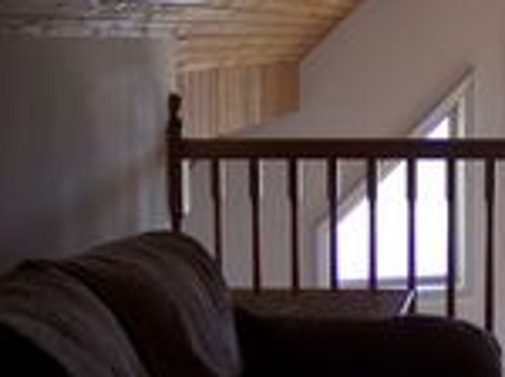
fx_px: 1398
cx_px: 542
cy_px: 212
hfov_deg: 19.7
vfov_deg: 15.4
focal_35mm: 96
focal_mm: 8
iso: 100
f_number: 2.8
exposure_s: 1/60
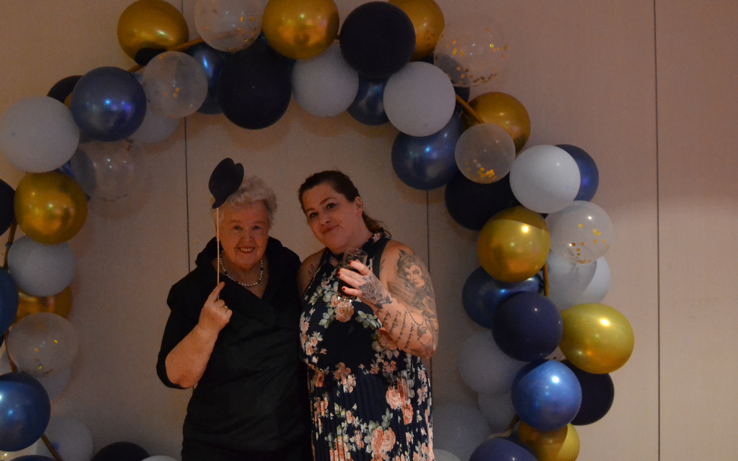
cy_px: 173
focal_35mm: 47
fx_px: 945
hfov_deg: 42.6
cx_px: 365
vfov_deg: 27.3
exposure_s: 1/50
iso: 3200
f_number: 3.5
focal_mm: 20
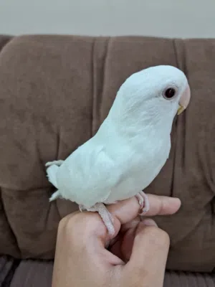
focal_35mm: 26
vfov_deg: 67.3
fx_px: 215
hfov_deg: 53.1
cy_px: 144
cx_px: 108
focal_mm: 3.98
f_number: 1.8
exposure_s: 1/50
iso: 250
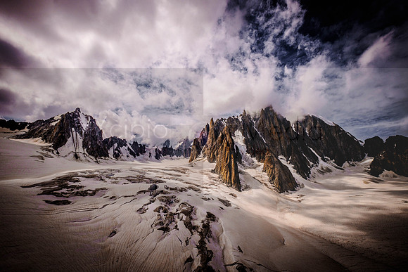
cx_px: 204
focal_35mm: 15
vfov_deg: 77.4
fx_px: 170
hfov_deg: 100.4
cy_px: 136
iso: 200
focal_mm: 10
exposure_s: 1/600
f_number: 14
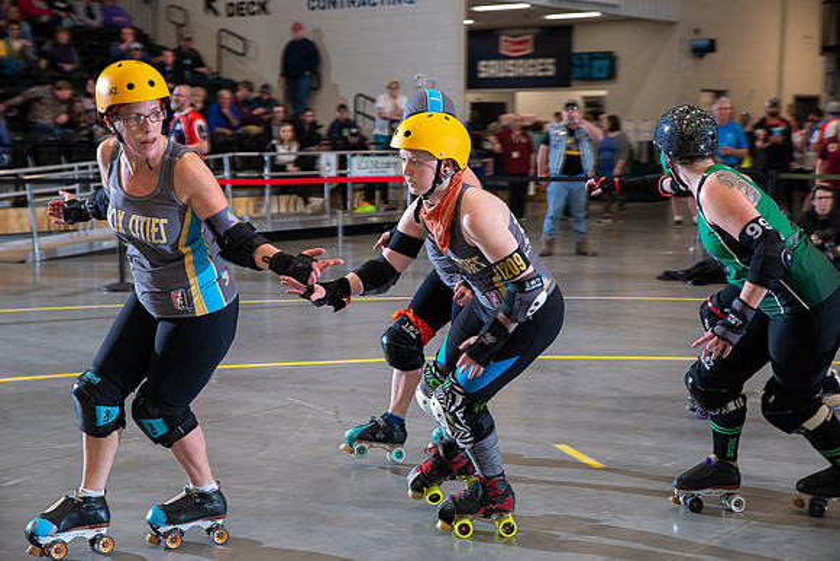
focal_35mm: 60
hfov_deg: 33.4
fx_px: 1400
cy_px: 280
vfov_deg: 22.6
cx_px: 420
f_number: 5.6
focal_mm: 60
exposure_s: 1/160
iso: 640
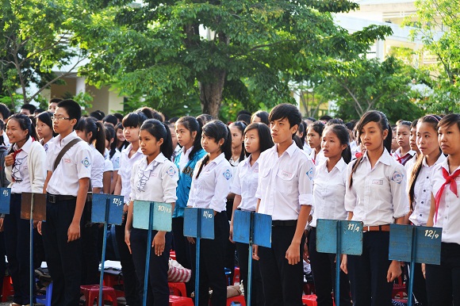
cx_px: 230
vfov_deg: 16.5
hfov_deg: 24.6
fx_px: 1054
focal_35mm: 82
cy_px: 153
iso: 200
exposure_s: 1/200
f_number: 4
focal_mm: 55
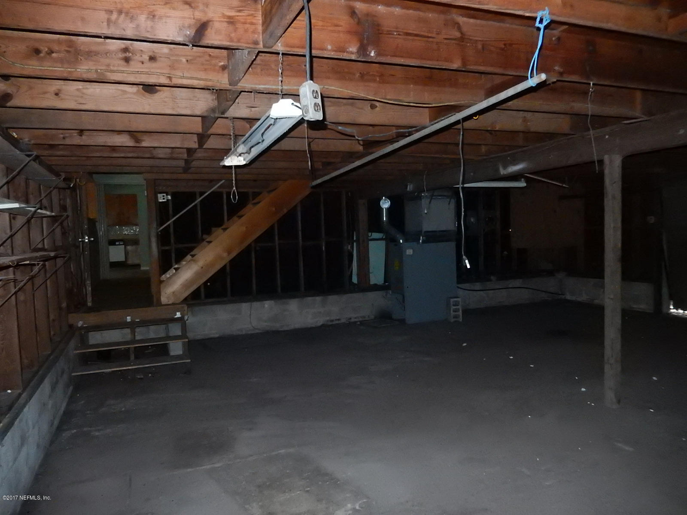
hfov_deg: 69.4
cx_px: 344
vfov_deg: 54.9
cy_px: 258
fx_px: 496
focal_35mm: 25
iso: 1600
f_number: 3.4
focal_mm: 4.5
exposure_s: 1/30
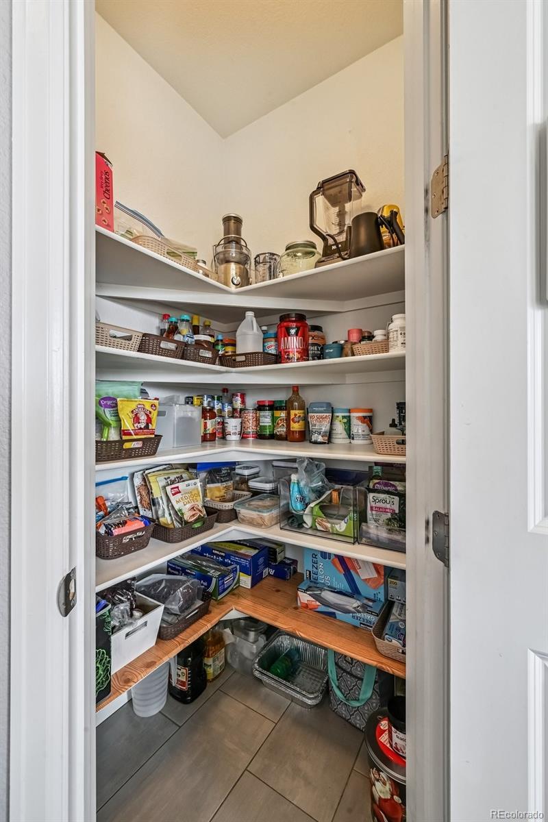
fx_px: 342
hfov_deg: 77.3
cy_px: 411
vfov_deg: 100.4
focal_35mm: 15
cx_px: 274
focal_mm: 15
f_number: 10
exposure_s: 1/20
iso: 400
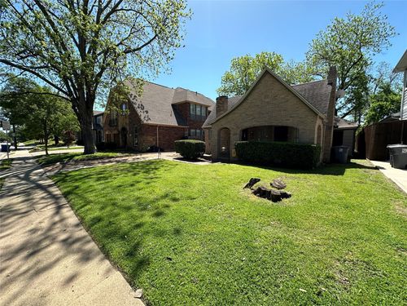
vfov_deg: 85.7
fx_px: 165
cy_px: 153
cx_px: 204
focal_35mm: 14
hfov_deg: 102.1
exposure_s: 1/1289
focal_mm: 2.22
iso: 40
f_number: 2.2
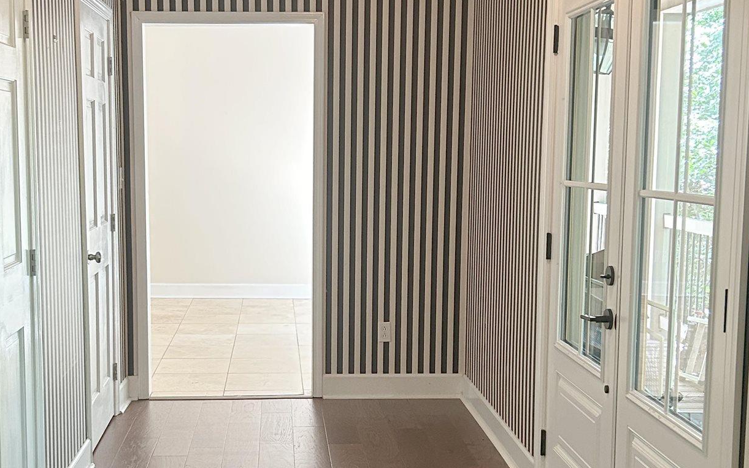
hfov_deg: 38.7
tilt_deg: -6.2
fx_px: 1061
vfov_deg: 24.8
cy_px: 283
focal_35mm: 52
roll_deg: -0.5
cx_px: 302
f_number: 1.5
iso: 200
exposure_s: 1/60
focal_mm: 5.7
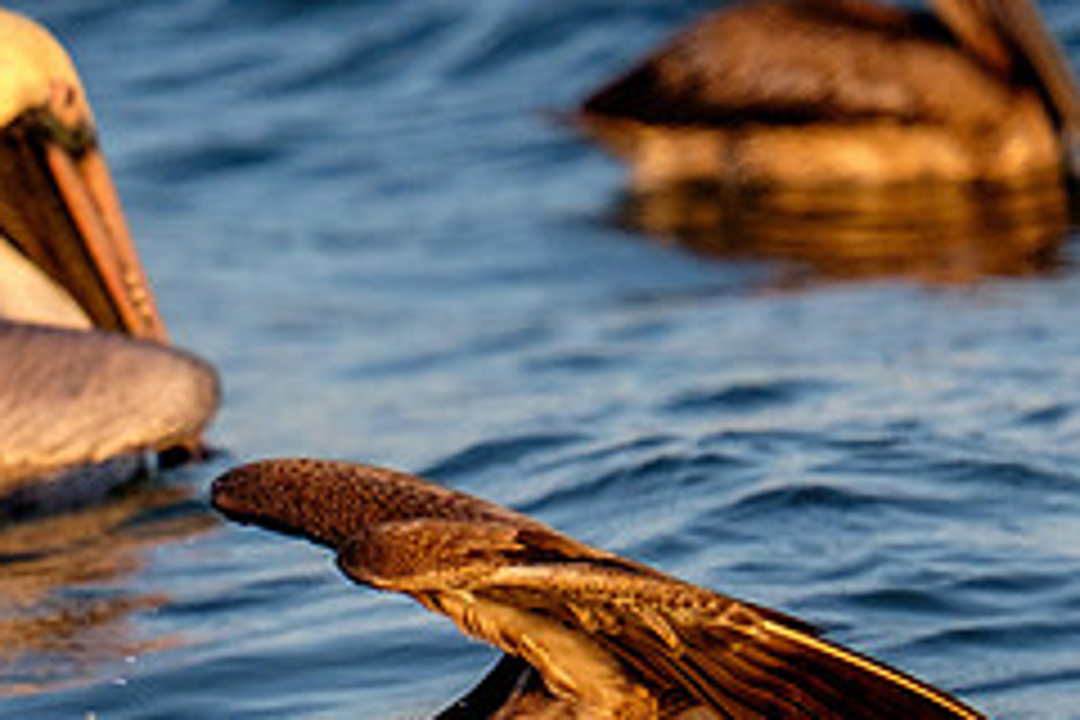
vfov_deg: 1.3
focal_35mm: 1087
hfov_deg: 1.9
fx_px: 32607
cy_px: 482
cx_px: 105
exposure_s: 1/1000
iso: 800
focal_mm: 200
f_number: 5.6
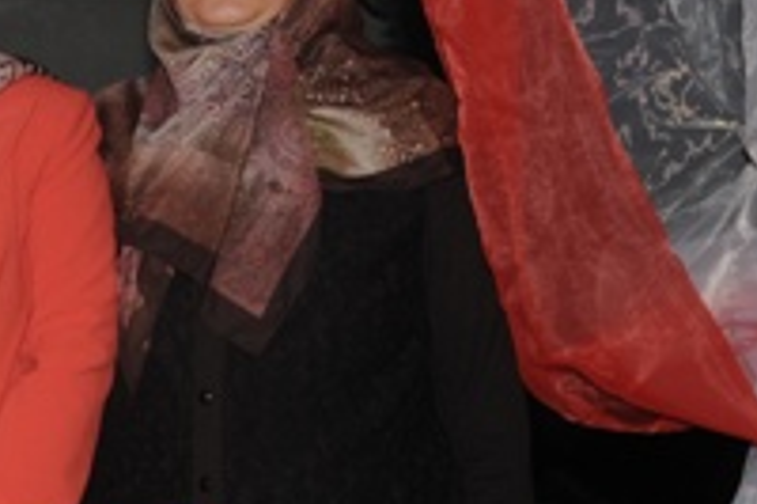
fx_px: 2647
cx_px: -261
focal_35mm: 126
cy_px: 282
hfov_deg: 15.4
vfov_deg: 10.9
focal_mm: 24
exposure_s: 1/60
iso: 200
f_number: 5
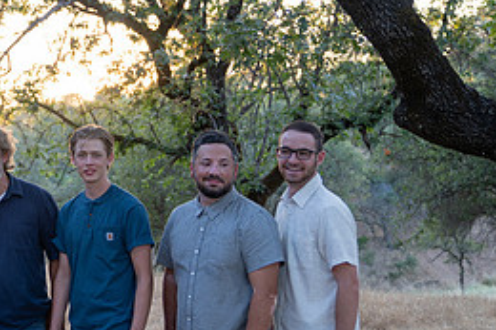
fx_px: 922
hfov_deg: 28.1
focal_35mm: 67
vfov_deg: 20.3
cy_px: 155
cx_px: -11
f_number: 2.8
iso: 250
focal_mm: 30
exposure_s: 1/100
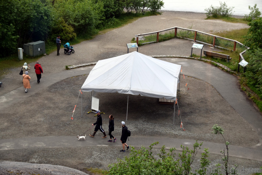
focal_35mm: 78
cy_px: 88
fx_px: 568
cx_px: 131
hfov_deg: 26.0
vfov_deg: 17.5
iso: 400
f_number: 6.3
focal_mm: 52
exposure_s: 1/160
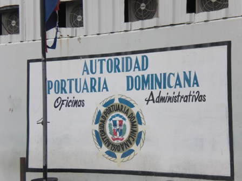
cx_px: 121
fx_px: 699
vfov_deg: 14.8
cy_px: 90
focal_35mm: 100
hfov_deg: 19.6
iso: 64
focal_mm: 16.51
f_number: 5.4
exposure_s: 1/125
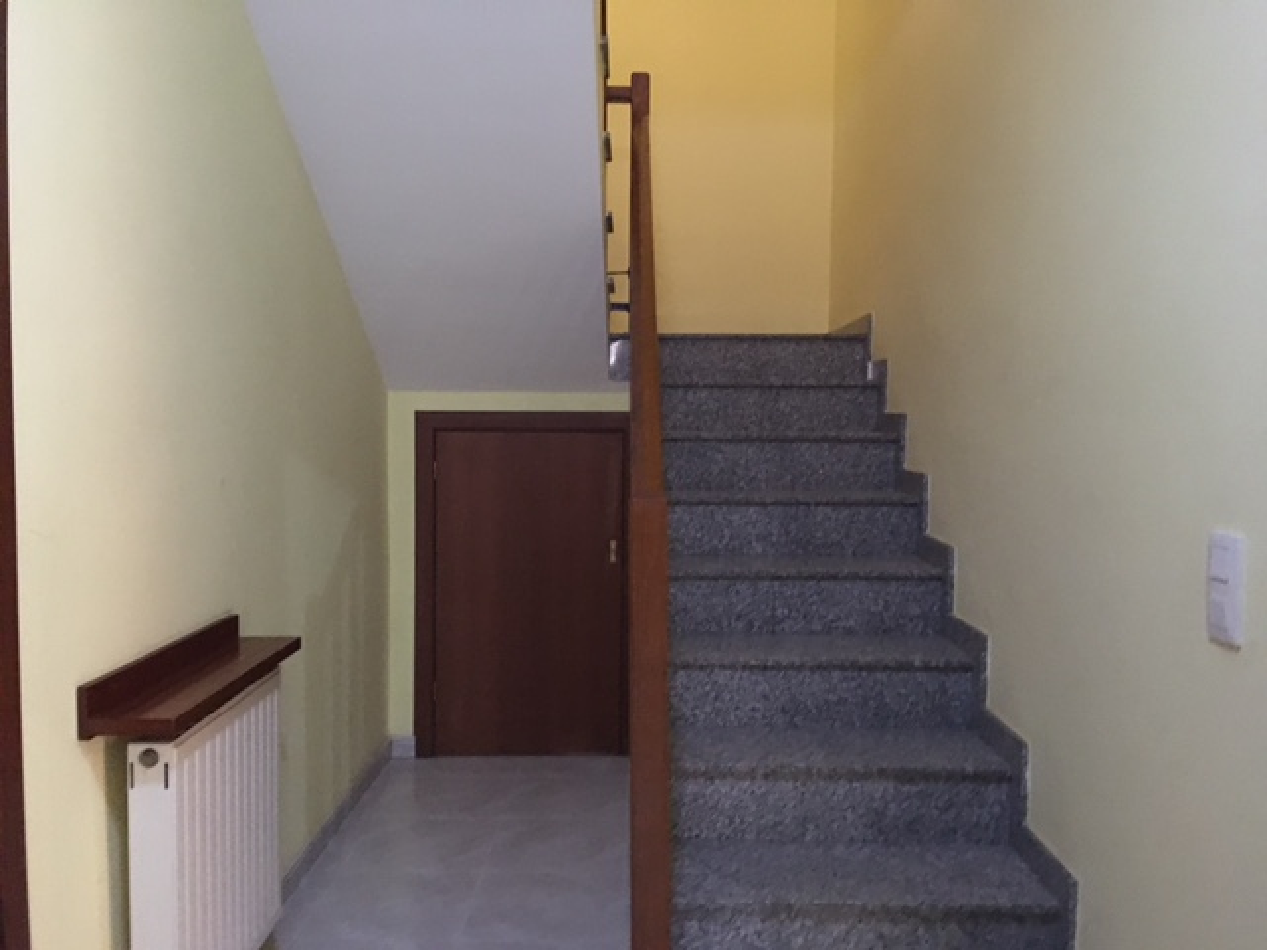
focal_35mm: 29
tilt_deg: -2.7
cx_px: 634
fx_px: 1061
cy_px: 475
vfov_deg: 48.2
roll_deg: +0.7
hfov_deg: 61.7
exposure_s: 1/17
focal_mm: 4.15
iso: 640
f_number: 2.2
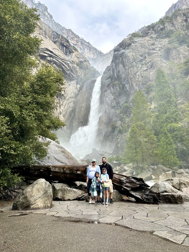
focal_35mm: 24
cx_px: 94
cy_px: 126
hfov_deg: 56.8
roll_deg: +0.9
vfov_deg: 71.6
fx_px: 175
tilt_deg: +18.5
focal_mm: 6.86
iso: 80
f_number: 1.78
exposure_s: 1/836
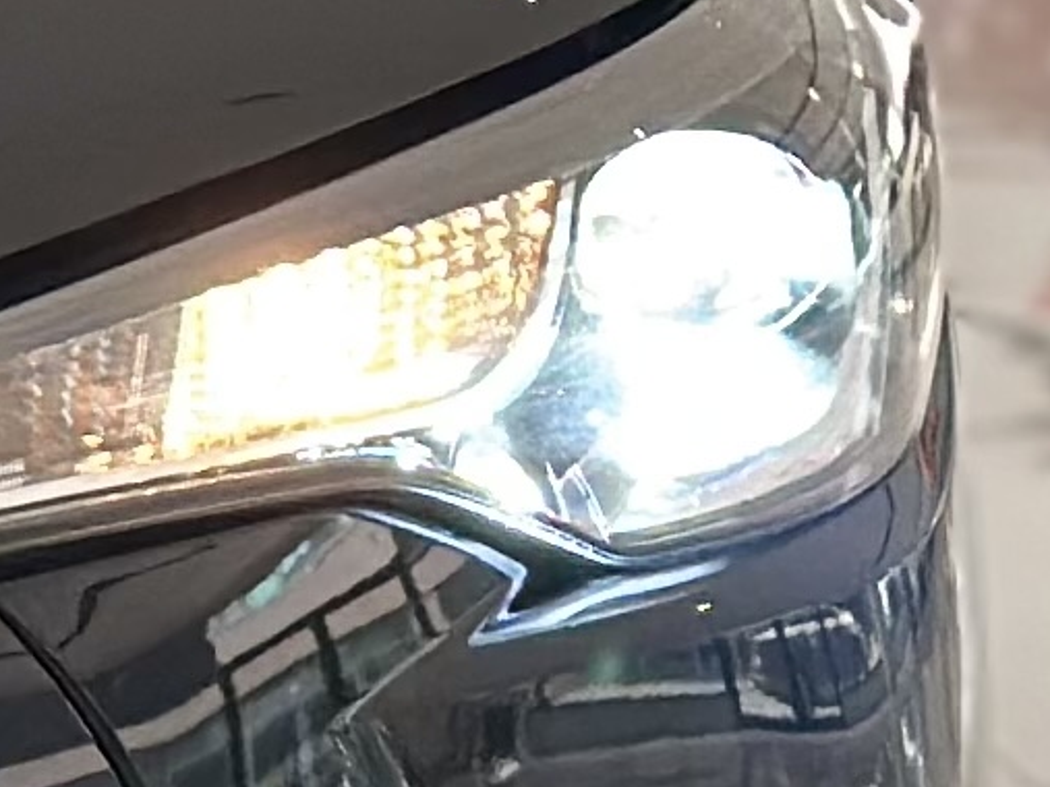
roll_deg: +0.6
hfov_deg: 5.0
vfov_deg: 3.9
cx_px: -1764
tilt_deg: -10.7
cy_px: 425
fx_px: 11584
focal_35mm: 382
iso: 125
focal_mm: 6.86
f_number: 1.78
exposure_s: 1/60
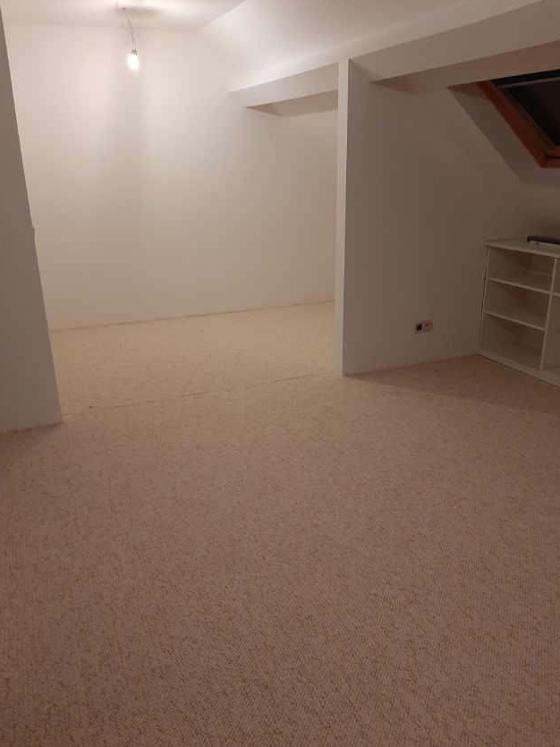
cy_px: 372
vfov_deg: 65.3
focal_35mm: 27
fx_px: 583
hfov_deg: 51.3
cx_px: 280
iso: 200
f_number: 1.7
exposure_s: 1/33
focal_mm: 3.93
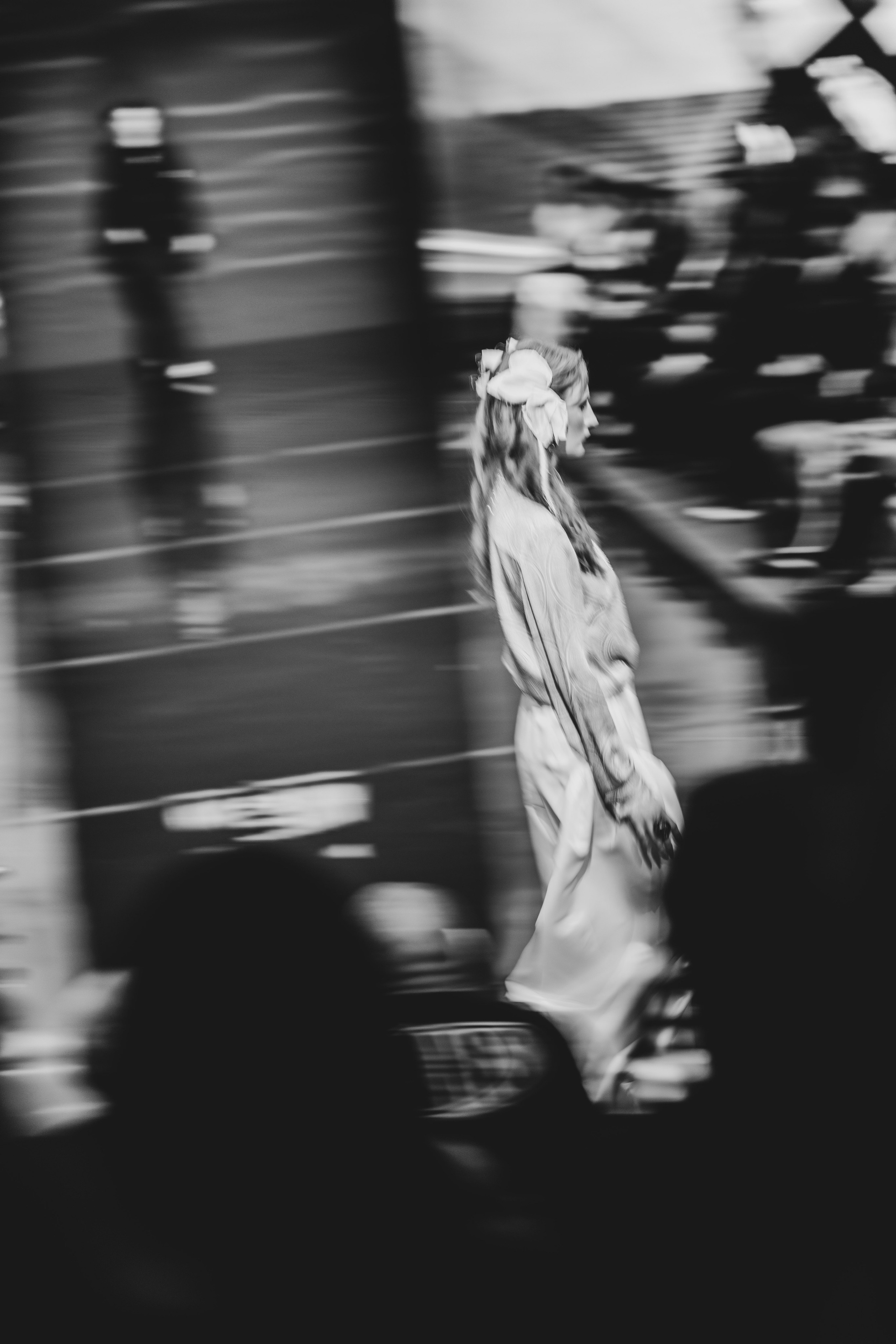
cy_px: 672
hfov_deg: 20.6
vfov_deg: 30.5
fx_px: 2464
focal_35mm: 66
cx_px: 448
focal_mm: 66
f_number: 2.5
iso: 100
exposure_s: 1/13
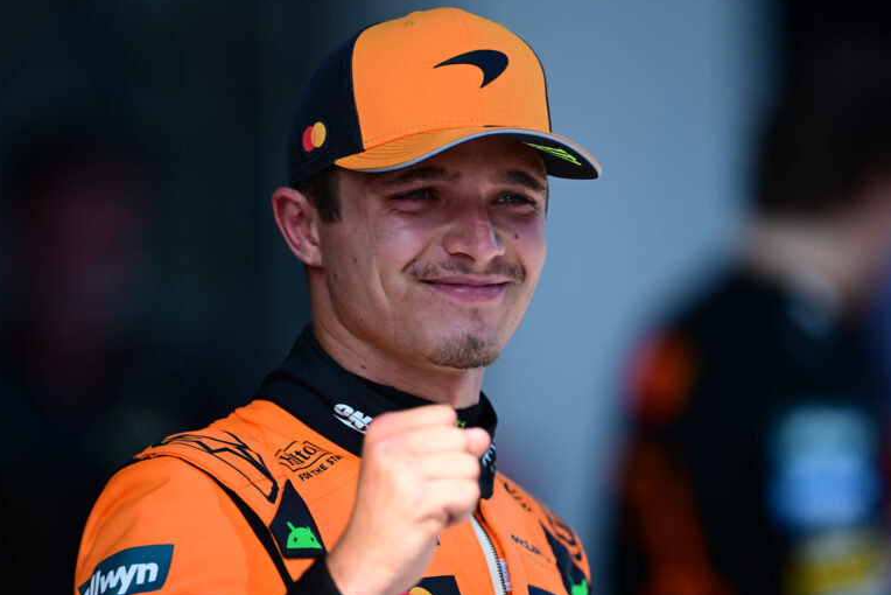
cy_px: 393
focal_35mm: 536
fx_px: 13270
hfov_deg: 3.8
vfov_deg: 2.6
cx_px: 459
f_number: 2.8
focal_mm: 400
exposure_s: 1/500
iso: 100
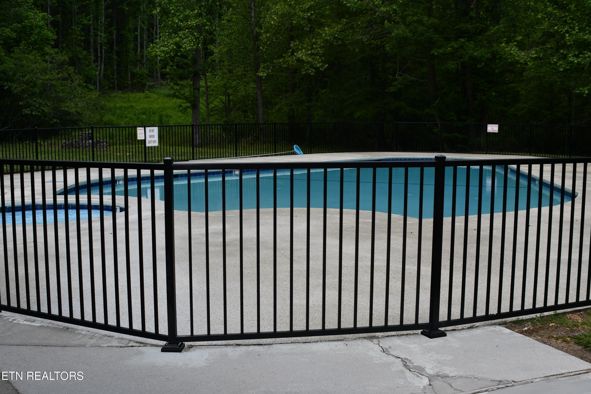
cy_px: 197
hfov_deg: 46.4
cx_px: 296
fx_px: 689
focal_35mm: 42
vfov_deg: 31.9
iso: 100
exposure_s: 1/250
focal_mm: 28
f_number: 5
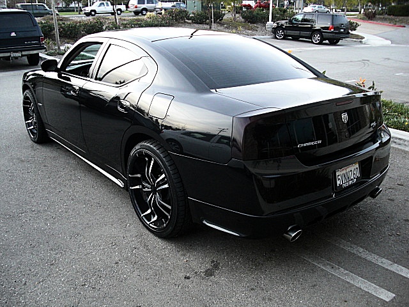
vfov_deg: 39.7
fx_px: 425
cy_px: 154
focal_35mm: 36
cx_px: 204
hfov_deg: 51.4
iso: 200
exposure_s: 1/100
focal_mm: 6.3
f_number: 2.8
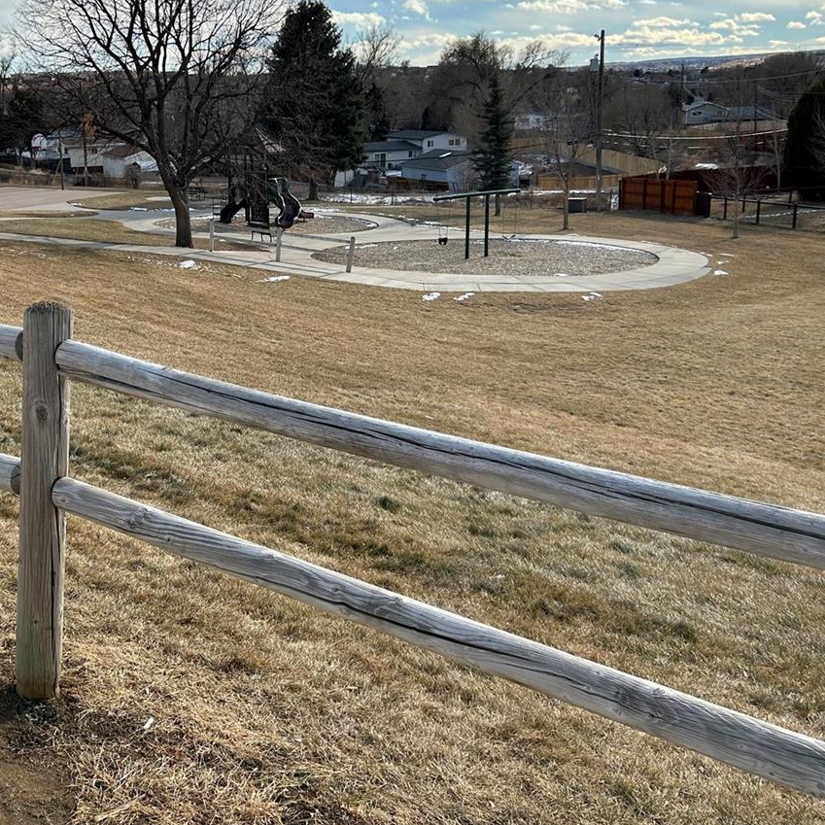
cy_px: 305
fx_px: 1052
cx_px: 237
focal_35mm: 39
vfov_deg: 42.5
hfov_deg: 41.9
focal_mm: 5.7
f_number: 1.5
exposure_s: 1/2994
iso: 50
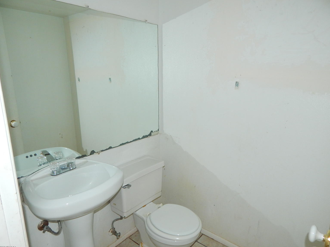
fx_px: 219
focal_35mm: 23
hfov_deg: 73.9
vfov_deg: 58.9
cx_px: 169
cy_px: 127
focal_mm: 4
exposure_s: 1/30
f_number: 3
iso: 200
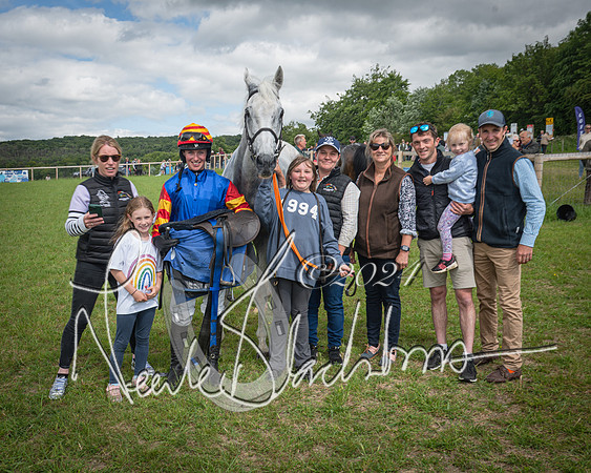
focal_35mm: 36
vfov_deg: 41.3
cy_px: 242
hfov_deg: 50.4
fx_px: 627
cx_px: 269
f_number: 8
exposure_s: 1/60
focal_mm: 24
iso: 80
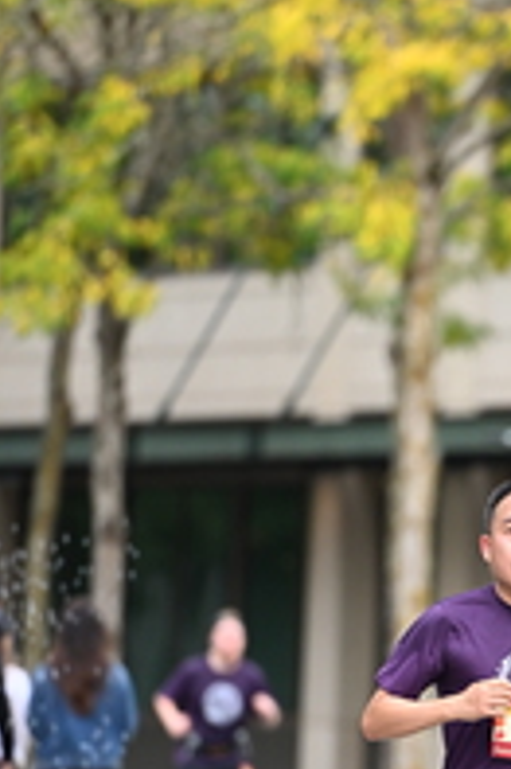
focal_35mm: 559
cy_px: 554
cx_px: 649
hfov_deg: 2.5
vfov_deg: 3.7
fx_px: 11922
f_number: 2.8
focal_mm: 200
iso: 640
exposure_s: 1/1250
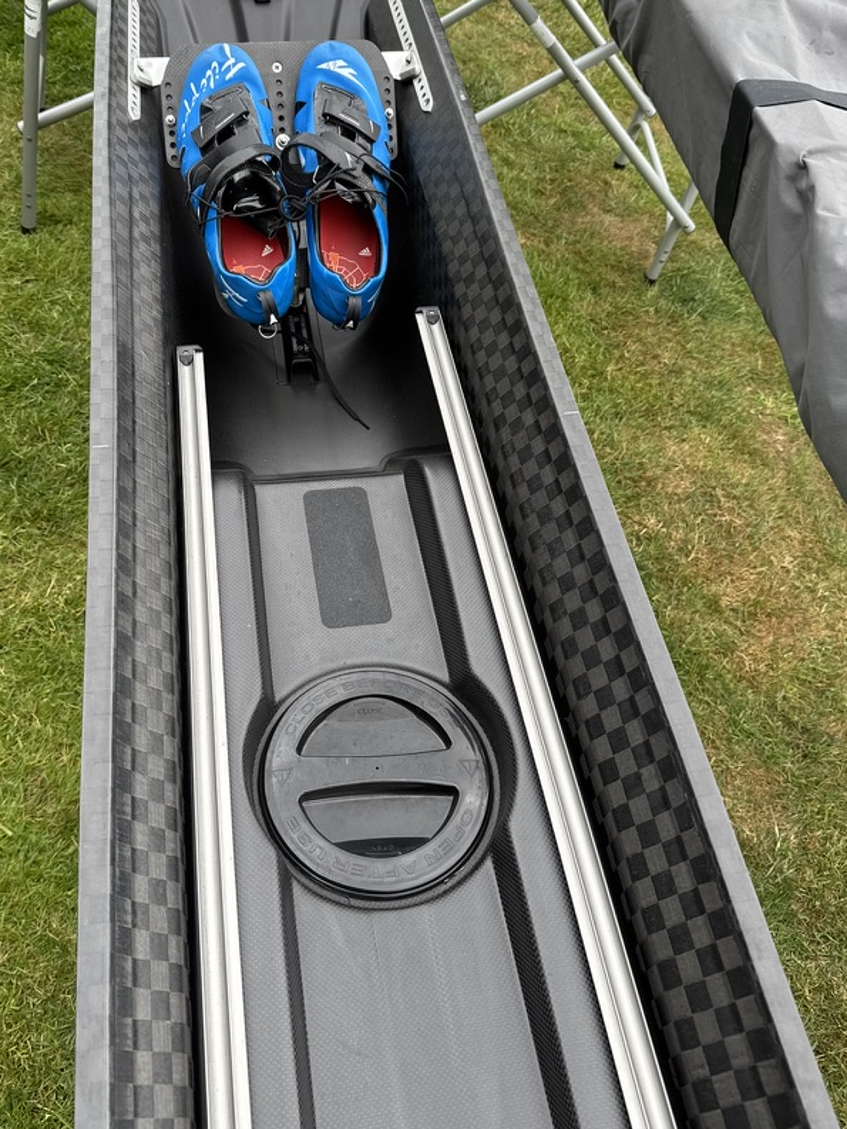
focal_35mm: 31
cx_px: 354
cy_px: 480
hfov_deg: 45.3
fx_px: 1011
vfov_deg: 58.1
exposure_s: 1/121
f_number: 1.78
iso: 64
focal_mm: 6.76
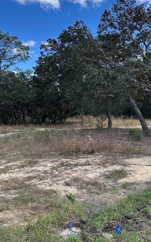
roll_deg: +0.1
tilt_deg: +3.7
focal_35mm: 33
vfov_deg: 57.9
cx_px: 82
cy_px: 105
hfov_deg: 38.3
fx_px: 217
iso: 80
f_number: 1.78
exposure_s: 1/1721
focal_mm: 6.86
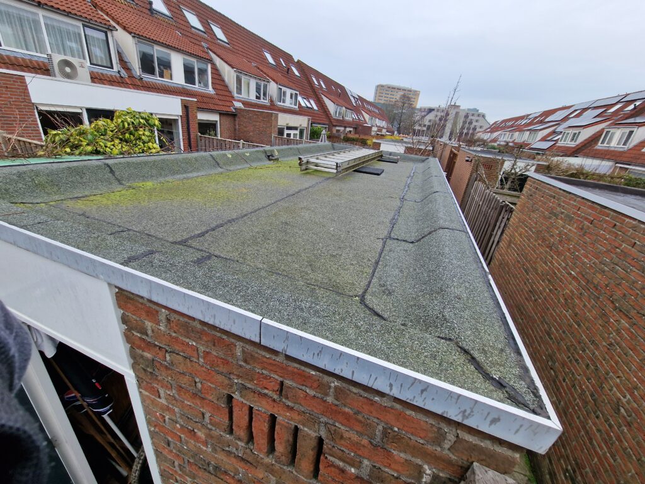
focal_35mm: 13
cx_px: 322
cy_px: 242
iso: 50
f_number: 2.2
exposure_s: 1/153
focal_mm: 2.2
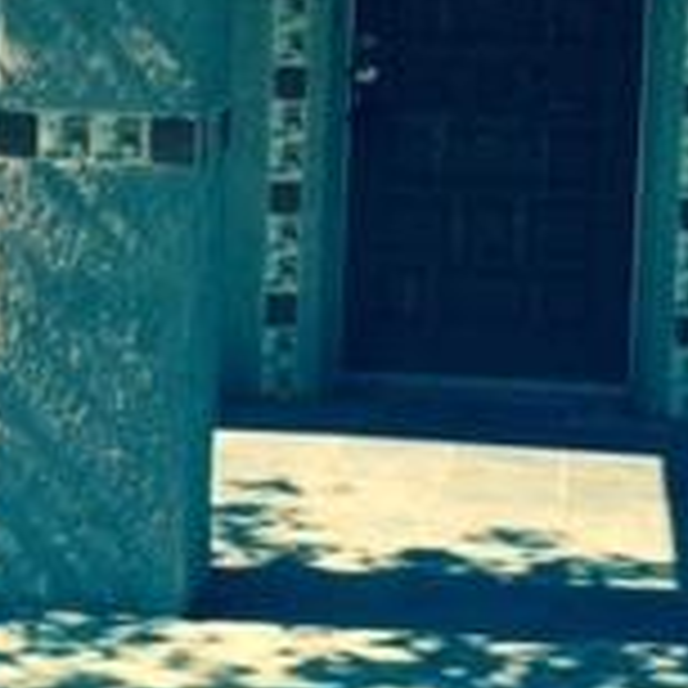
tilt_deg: -3.5
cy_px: 85
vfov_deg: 16.1
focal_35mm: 107
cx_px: 297
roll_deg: -2.4
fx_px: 2406
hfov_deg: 16.3
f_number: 2.2
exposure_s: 1/1041
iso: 32
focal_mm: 4.15
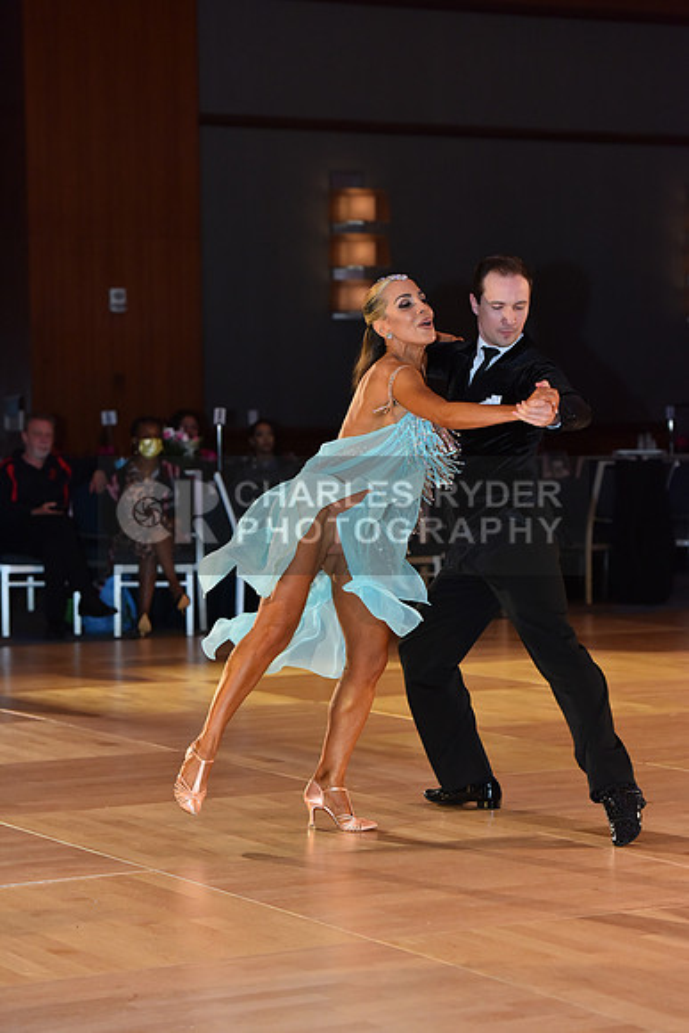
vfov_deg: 20.4
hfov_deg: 13.7
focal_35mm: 100
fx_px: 2869
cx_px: 344
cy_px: 516
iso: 2000
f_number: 4.5
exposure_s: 1/320
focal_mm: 100
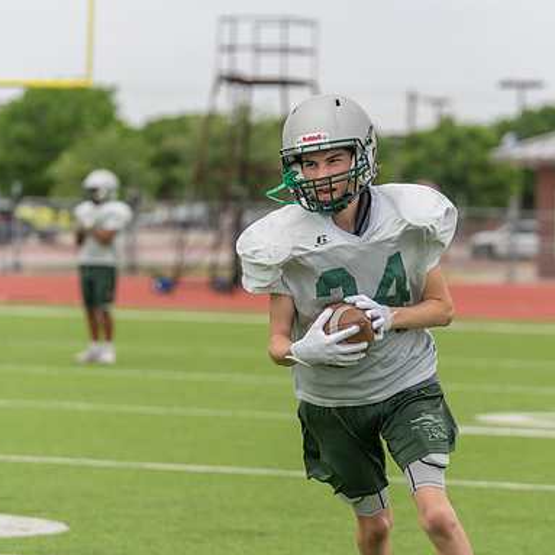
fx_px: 3319
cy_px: 279
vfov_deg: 9.6
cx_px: 351
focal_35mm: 183
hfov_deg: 9.6
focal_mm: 134
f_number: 3.5
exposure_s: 1/1250
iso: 160
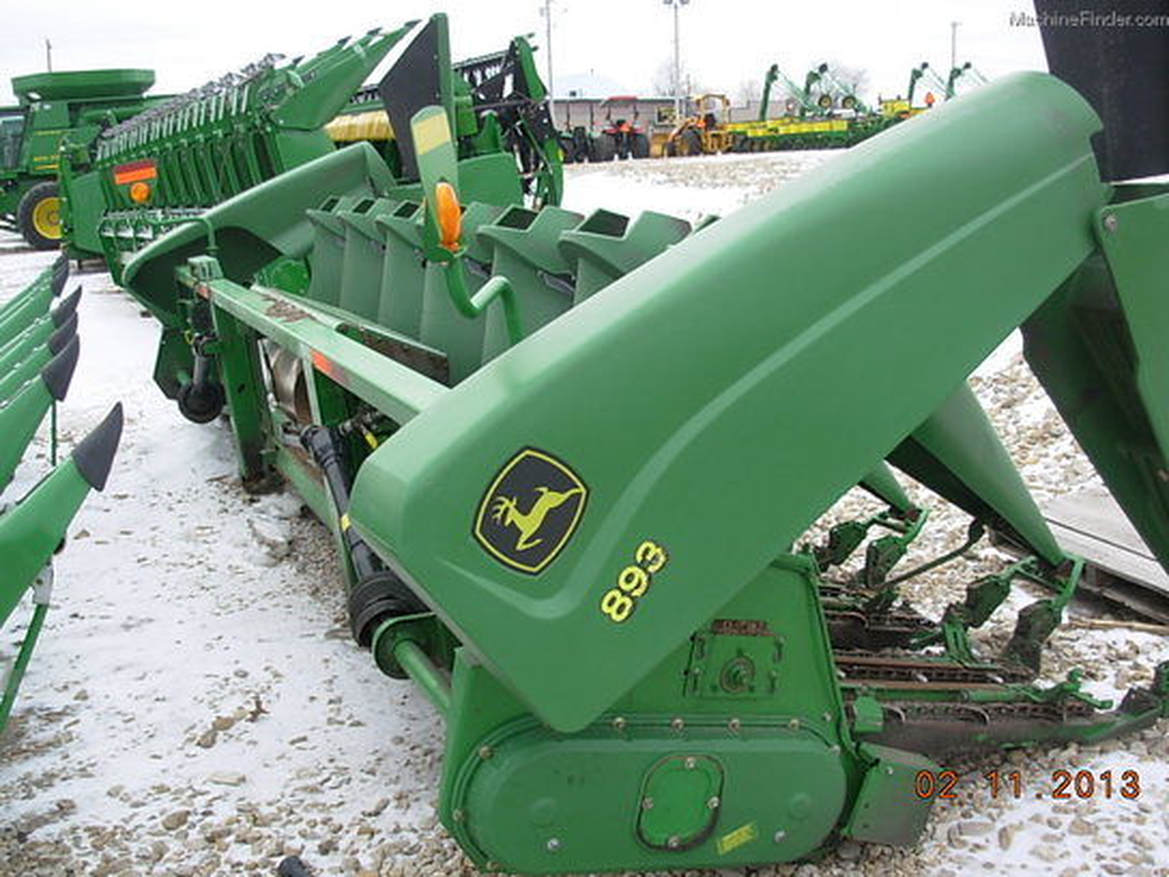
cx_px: 584
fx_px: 1283
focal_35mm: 38
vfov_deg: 37.7
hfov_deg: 49.0
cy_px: 438
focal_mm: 6.3
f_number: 2.9
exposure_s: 1/90.5
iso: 50
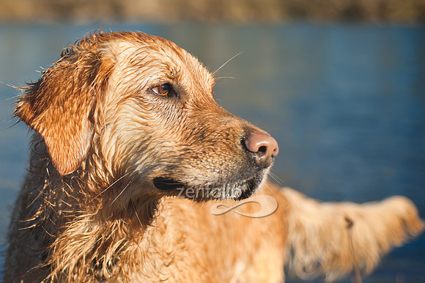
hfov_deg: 39.6
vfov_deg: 27.0
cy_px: 142
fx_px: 590
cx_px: 212
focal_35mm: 50
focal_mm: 50
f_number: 2.5
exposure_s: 1/2500
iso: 200
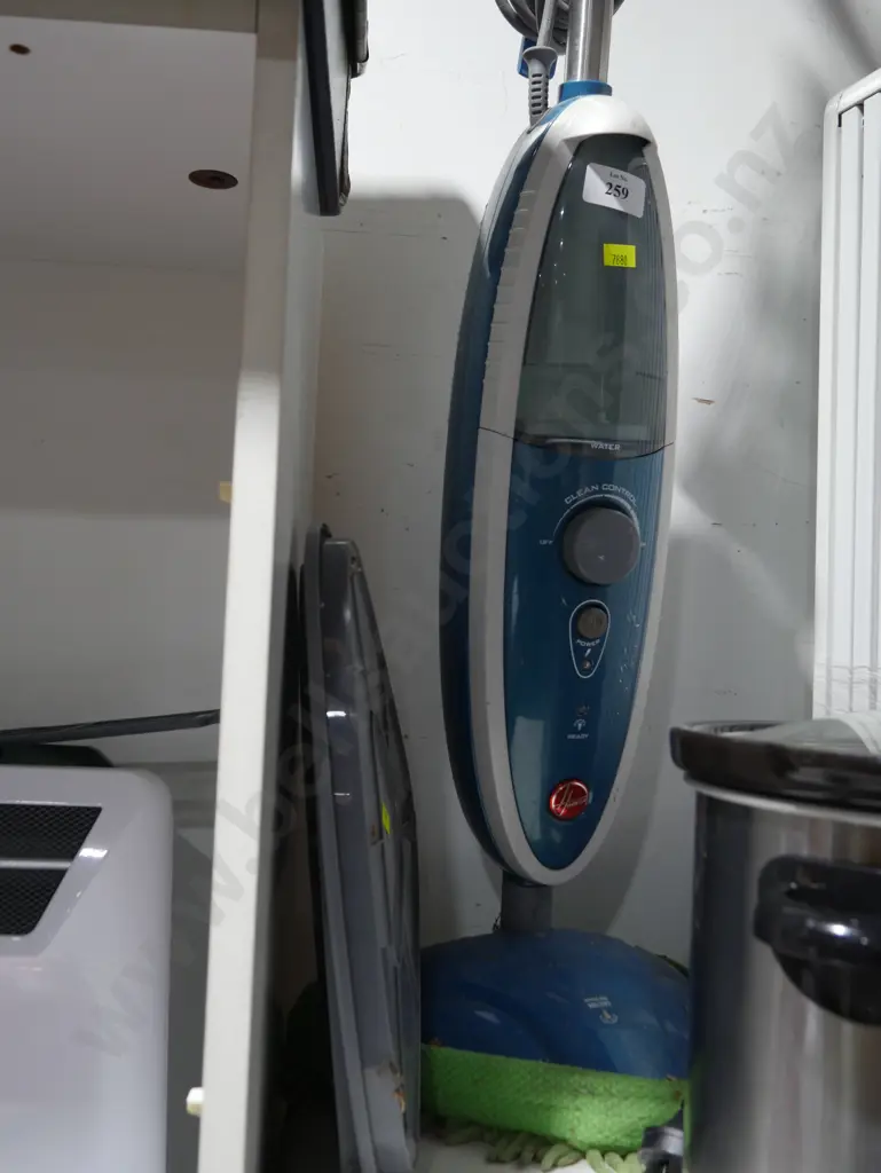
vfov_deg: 53.9
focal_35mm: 34
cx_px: 440
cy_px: 586
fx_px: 1153
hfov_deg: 41.8
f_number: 4
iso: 400
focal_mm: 17
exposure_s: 1/60
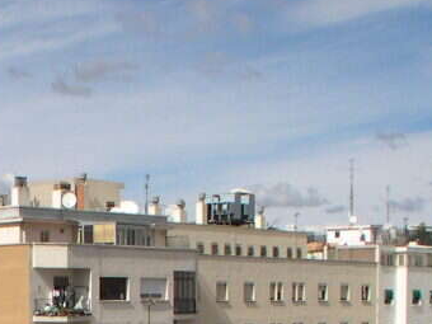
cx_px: -201
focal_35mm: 143
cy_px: 449
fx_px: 1785
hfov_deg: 13.1
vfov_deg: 10.1
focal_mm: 8
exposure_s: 1/326
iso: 100
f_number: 7.6
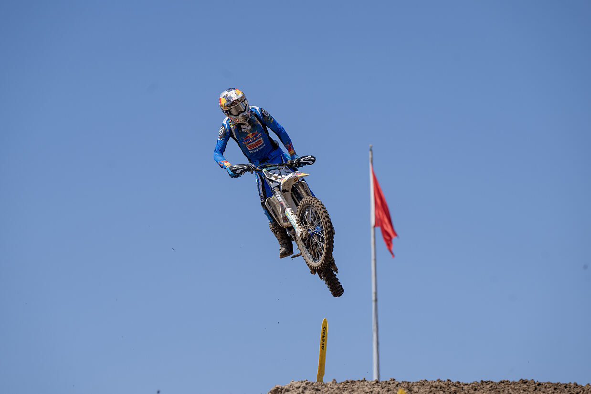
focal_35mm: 175
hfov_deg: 11.7
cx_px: 296
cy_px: 197
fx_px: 2873
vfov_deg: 7.9
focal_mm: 175
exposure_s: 1/1600
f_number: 5.6
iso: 200
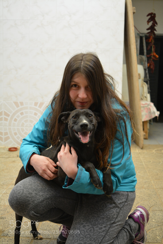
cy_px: 122
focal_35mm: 42
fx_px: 285
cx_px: 82
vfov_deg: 46.4
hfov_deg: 31.9
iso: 1600
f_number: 4.2
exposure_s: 1/250
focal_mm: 28
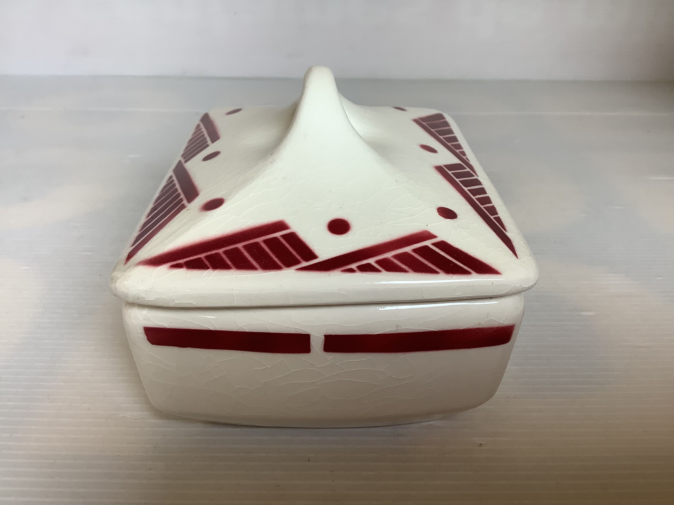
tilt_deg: -28.2
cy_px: 252
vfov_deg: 45.4
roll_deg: -0.1
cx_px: 337
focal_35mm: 31
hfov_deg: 58.4
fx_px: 604
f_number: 2.4
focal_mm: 3.3
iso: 64
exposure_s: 1/100
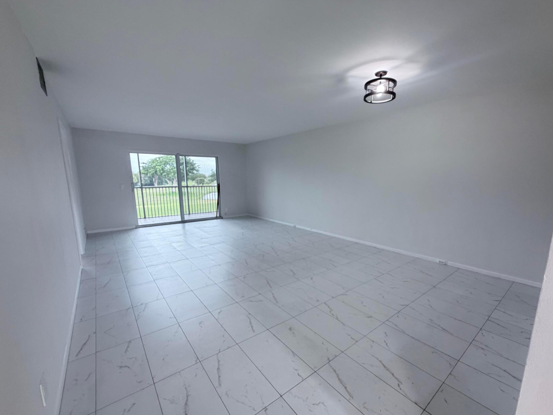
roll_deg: +0.5
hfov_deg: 98.1
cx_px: 292
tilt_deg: -10.1
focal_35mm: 15
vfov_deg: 81.6
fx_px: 240
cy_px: 221
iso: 200
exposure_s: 1/120
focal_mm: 2.22
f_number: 2.2
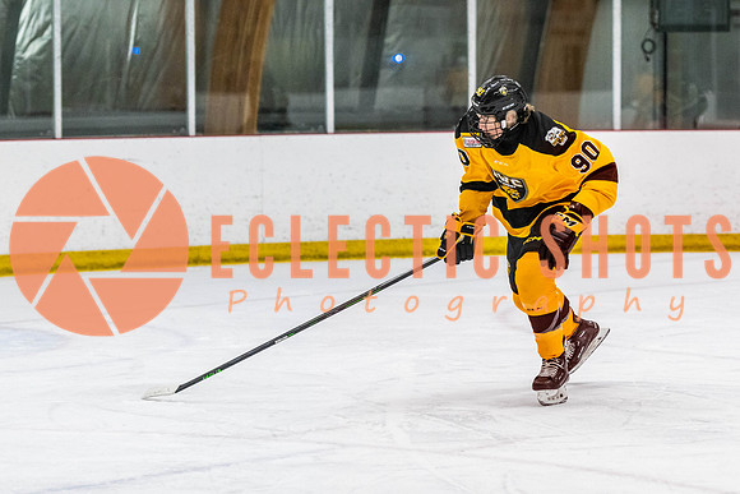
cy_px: 247
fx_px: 3361
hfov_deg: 12.6
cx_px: 482
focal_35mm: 163
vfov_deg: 8.4
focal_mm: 105
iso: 2000
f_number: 2.8
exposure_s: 1/640
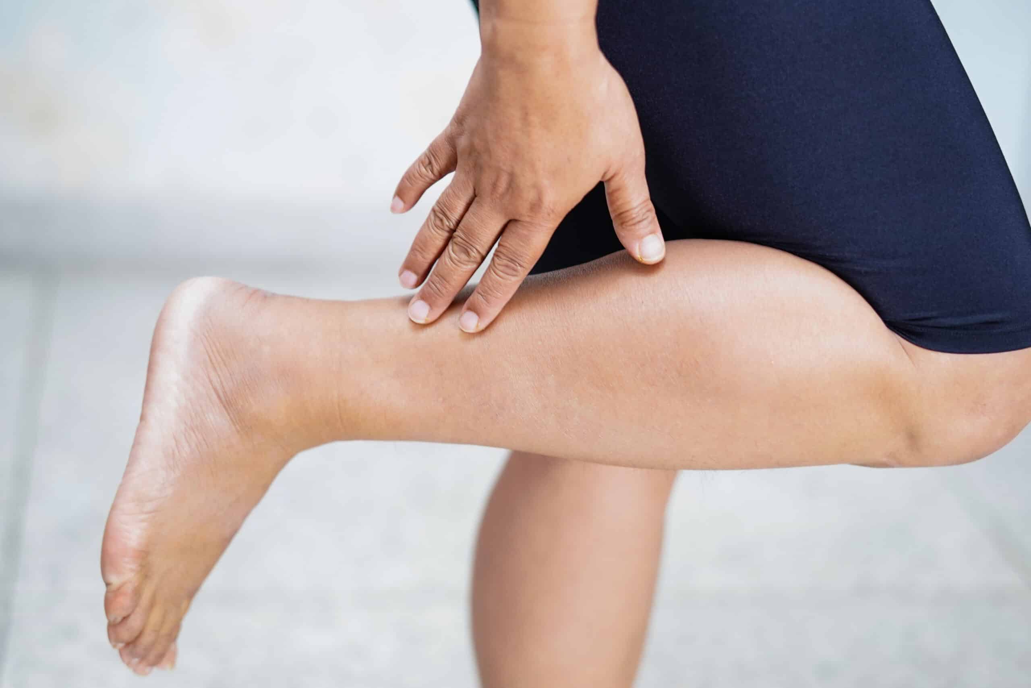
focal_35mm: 75
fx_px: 2148
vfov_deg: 18.2
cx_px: 516
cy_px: 344
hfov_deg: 27.0
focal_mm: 50
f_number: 1.4
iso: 400
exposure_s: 1/80
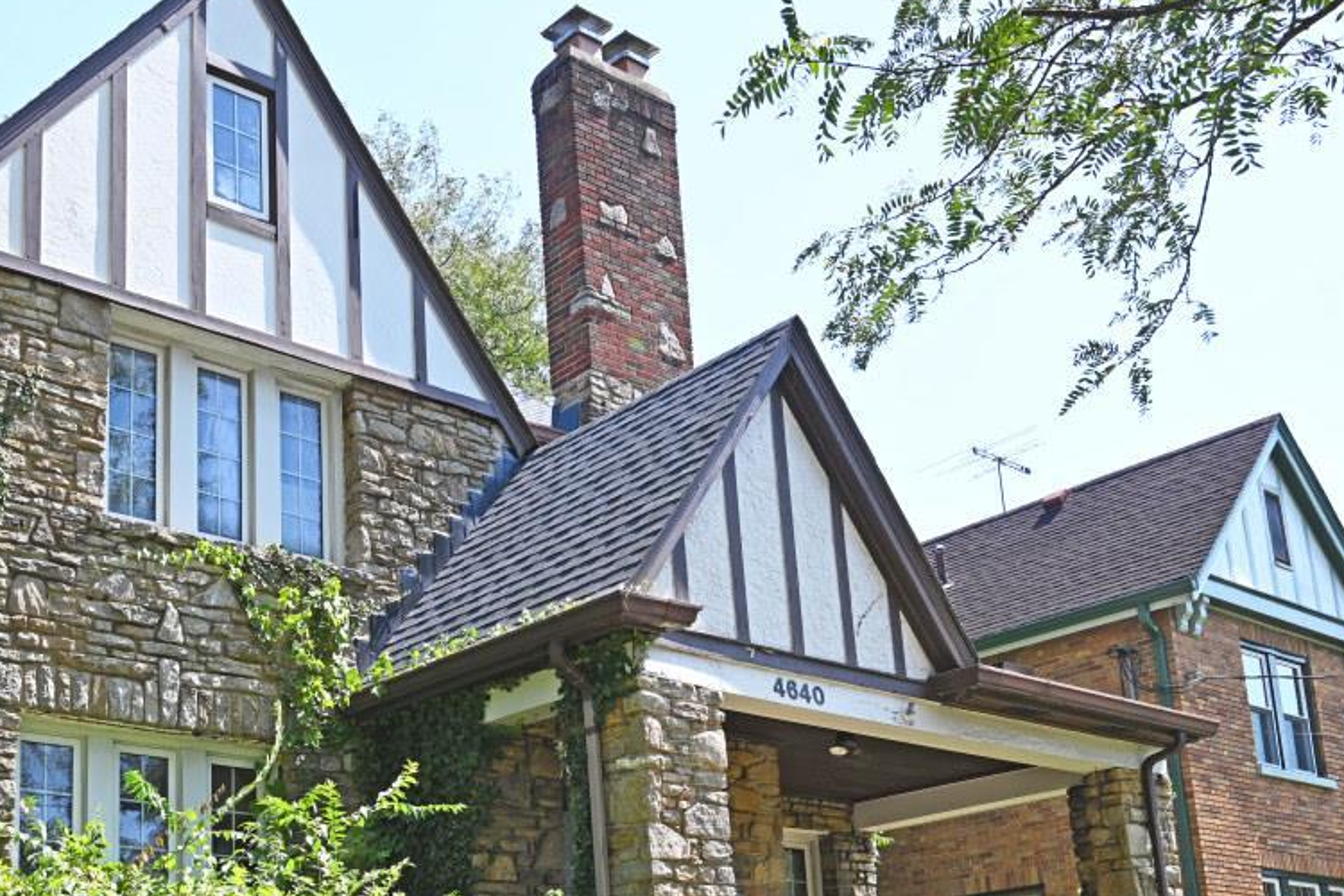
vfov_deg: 30.8
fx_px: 1568
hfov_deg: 45.3
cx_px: 389
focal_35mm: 42
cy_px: 762
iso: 100
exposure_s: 1/160
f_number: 7.1
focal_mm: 21
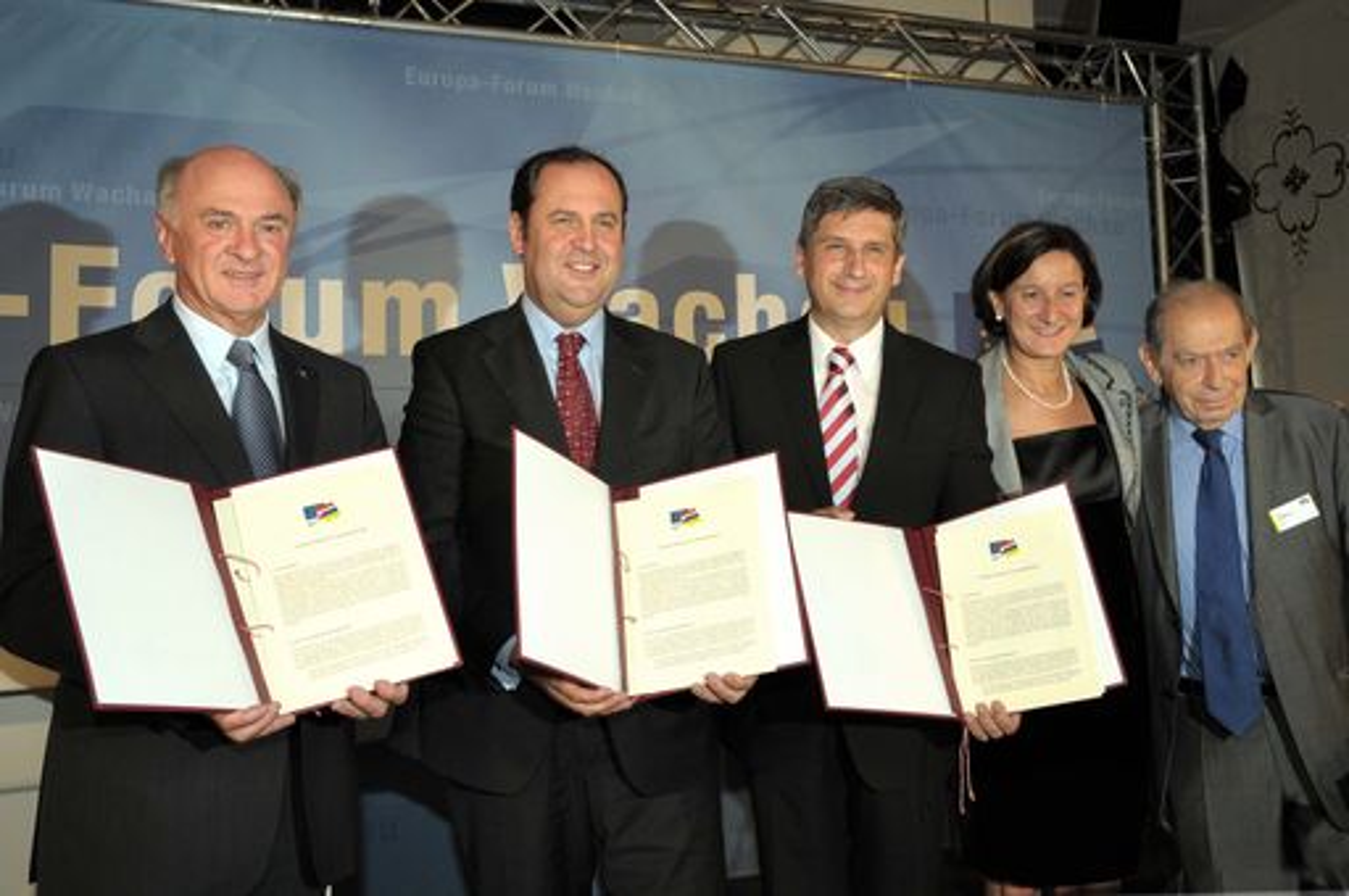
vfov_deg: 43.5
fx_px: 1123
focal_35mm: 30
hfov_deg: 62.0
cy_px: 448
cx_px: 674
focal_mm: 20
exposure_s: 1/80
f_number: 5.6
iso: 400
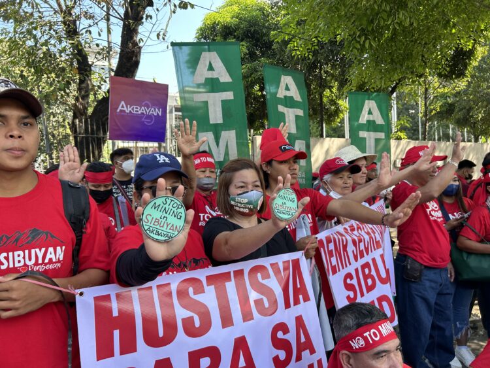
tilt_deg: +1.2
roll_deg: +3.3
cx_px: 245
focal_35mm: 26
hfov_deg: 67.3
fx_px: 368
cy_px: 184
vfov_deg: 53.1
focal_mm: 5.7
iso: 50
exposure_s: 1/261
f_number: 1.5
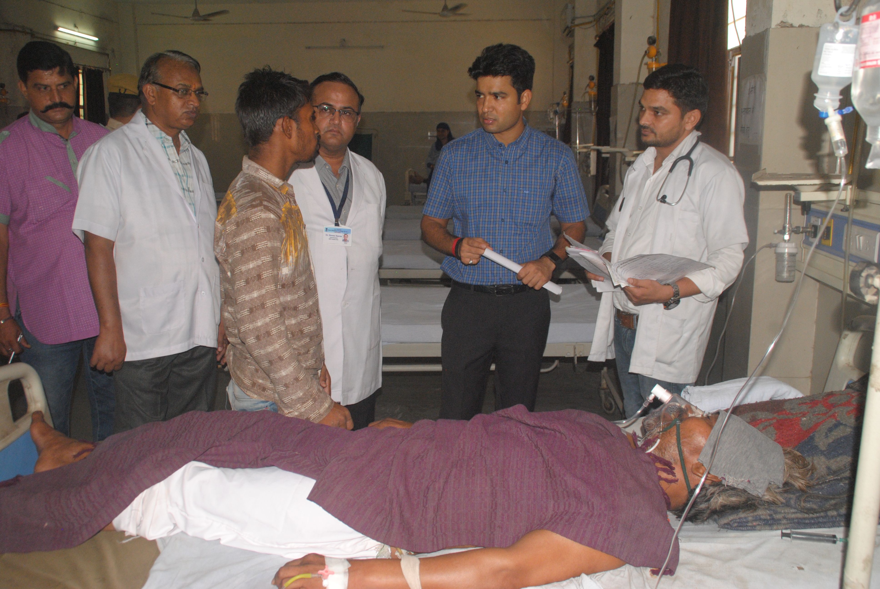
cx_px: 440
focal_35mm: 33
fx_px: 808
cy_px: 294
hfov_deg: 57.2
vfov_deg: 40.1
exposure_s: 1/125
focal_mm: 22
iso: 800
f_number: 5.6
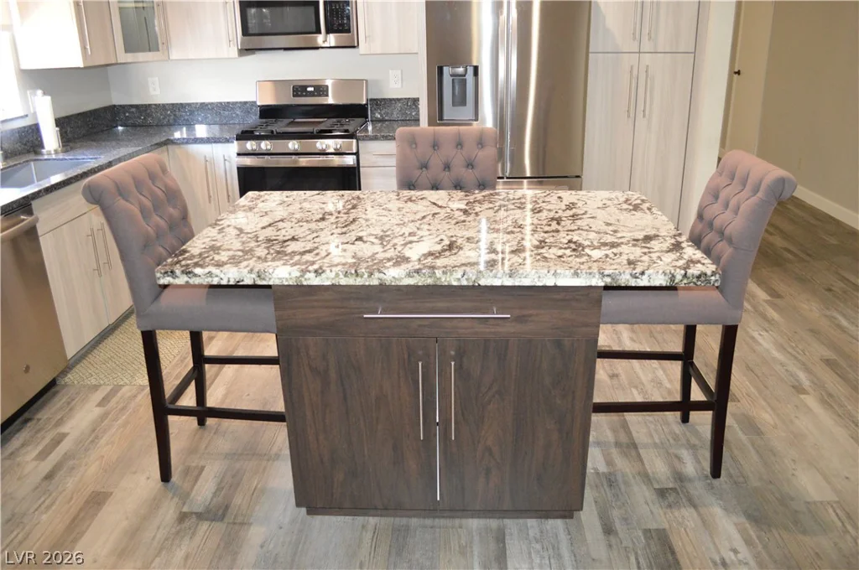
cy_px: 285
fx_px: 643
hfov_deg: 67.4
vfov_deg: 47.8
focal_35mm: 27
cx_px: 430
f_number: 3.5
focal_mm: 18
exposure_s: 1/60
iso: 2800
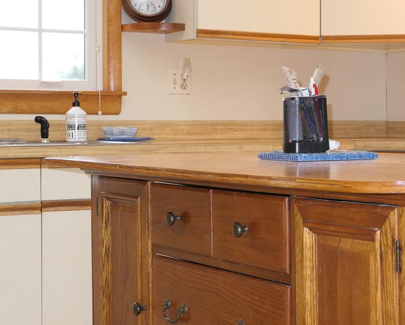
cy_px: 135
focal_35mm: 88
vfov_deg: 17.5
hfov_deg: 21.1
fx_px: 1055
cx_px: 396
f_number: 2.8
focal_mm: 12.8
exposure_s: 1/60
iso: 640
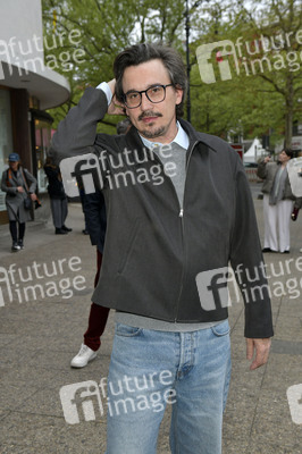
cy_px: 227
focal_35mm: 42
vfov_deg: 46.4
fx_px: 529
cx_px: 151
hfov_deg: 31.8
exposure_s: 1/200
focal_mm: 42
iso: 640
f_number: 6.3
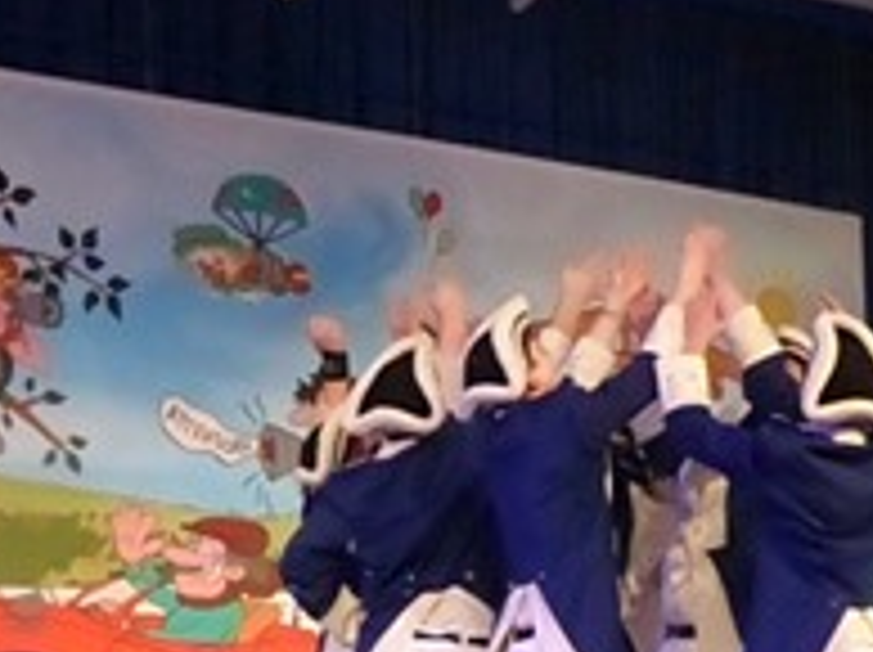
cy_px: 515
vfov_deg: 13.3
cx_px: 630
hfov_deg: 17.7
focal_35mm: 111
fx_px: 2796
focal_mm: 6.3
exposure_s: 1/160
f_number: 4
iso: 1600
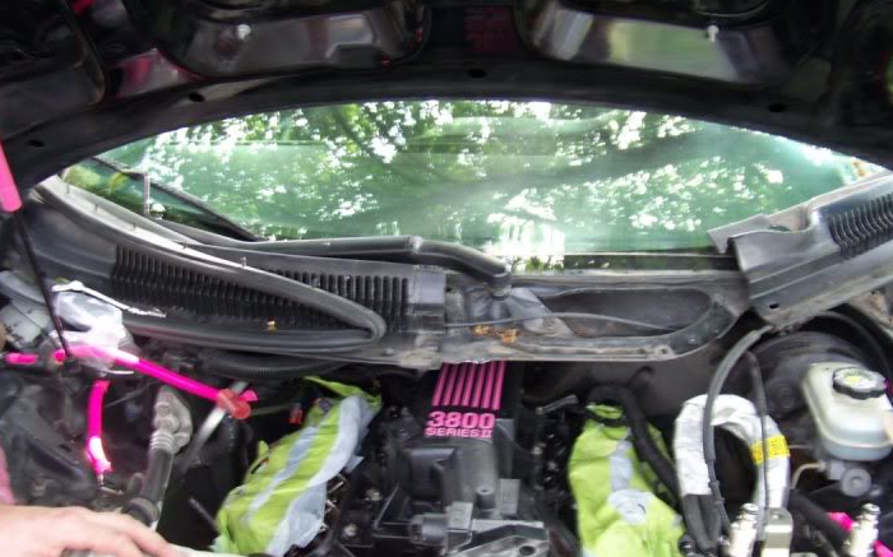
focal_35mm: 40
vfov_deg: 31.9
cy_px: 331
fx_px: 973
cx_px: 463
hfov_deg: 49.3
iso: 64
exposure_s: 1/13
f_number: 2.8
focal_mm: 5.85
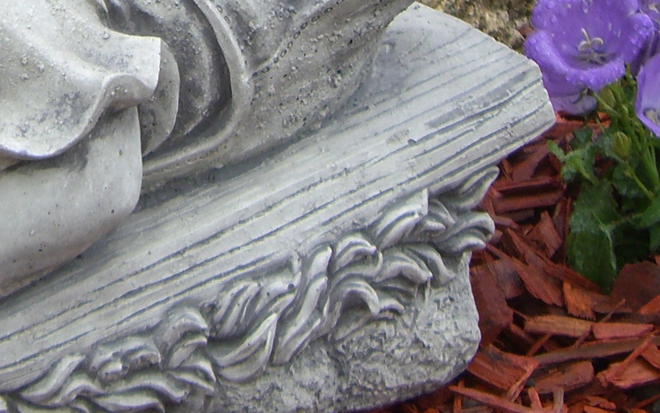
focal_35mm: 123
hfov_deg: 16.9
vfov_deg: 10.3
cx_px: 153
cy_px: -188
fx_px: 2213
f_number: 2.7
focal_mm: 6.2
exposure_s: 1/320
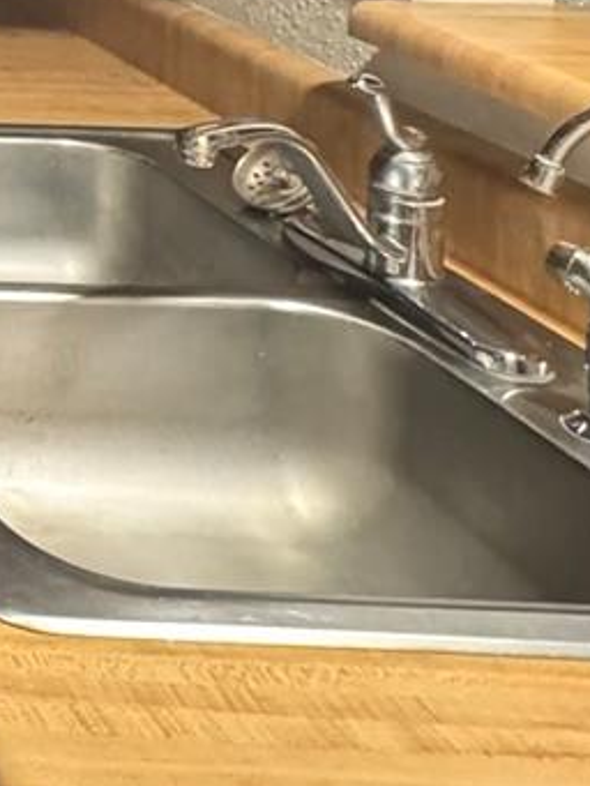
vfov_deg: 25.4
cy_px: -293
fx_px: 1431
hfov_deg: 16.1
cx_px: -689
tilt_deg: -2.0
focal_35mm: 63
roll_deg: +1.0
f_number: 2.2
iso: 1250
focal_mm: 2.22
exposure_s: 1/30
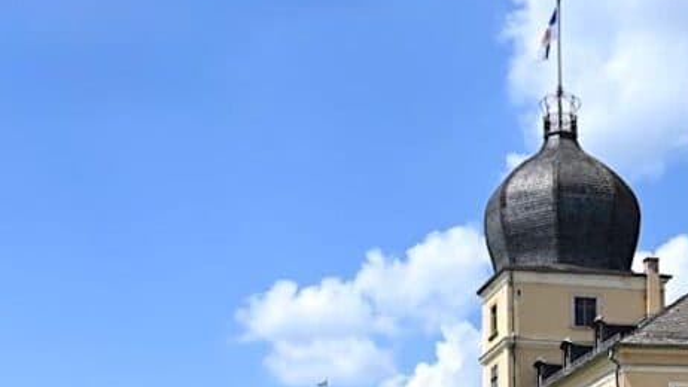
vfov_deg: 15.9
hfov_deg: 27.9
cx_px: 608
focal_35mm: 73
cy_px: 467
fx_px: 1335
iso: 100
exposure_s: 1/400
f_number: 7.1
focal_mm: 31.5
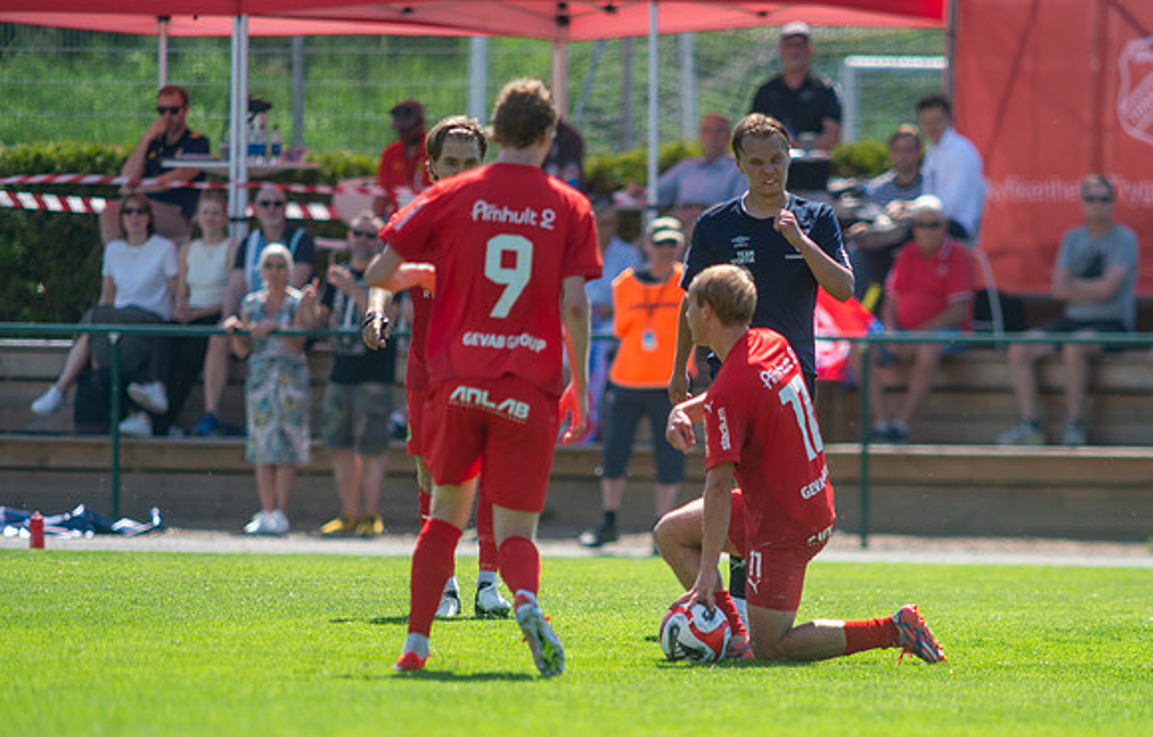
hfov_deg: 3.8
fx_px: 17301
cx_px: 742
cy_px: 493
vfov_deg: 2.4
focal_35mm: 547
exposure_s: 1/2000
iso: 280
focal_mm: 420
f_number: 4
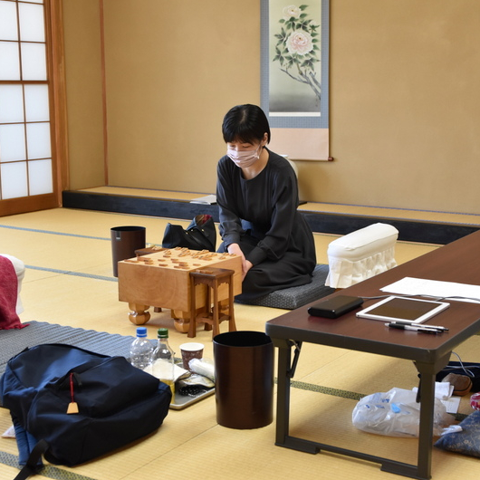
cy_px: 239
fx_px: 936
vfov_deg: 28.8
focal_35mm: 60
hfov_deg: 28.8
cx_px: 242
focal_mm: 31
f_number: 5
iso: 800
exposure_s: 1/160
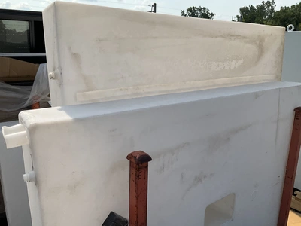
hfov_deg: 61.7
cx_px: 150
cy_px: 113
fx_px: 252
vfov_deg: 48.2
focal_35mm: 29
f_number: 1.8
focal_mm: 3
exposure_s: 1/2538
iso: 25
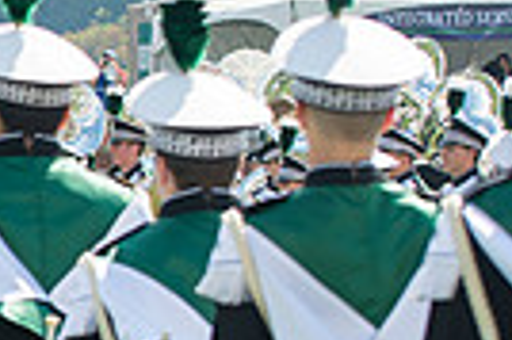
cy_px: 359
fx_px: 4318
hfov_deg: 6.5
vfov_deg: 4.5
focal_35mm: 304
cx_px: -581
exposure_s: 1/1000
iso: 200
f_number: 4.5
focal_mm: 70
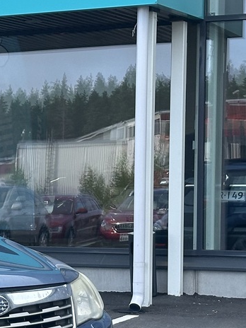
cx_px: -228
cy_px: 236
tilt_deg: +0.2
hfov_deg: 9.4
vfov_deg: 13.2
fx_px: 1412
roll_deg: +0.8
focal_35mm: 149
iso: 64
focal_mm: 6.86
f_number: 1.78
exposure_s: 1/1272
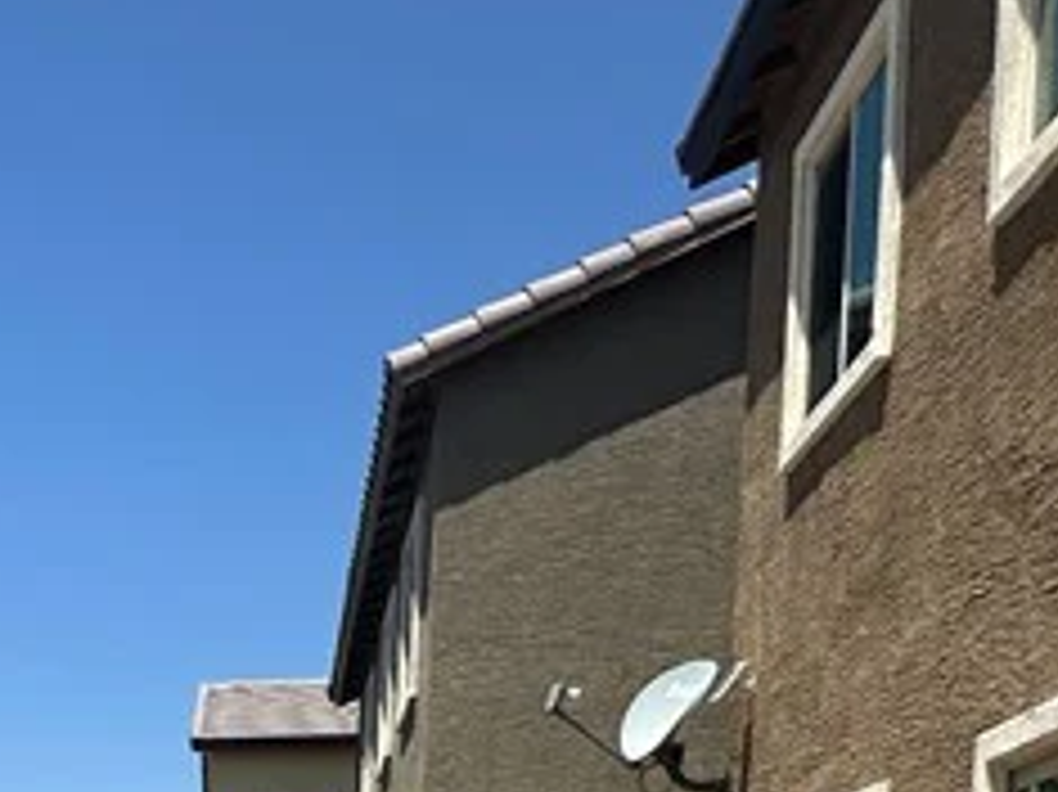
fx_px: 1863
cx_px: -396
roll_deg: -2.3
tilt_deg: -3.8
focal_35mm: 61
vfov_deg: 20.9
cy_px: 1143
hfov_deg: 26.0
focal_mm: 2.22
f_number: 2.2
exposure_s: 1/2618
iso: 50
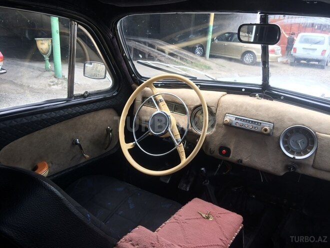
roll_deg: -3.2
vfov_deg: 48.2
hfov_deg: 61.7
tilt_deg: -21.5
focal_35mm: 29
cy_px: 124
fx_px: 276
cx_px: 165
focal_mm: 4.15
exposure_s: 1/100
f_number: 2.2
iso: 32
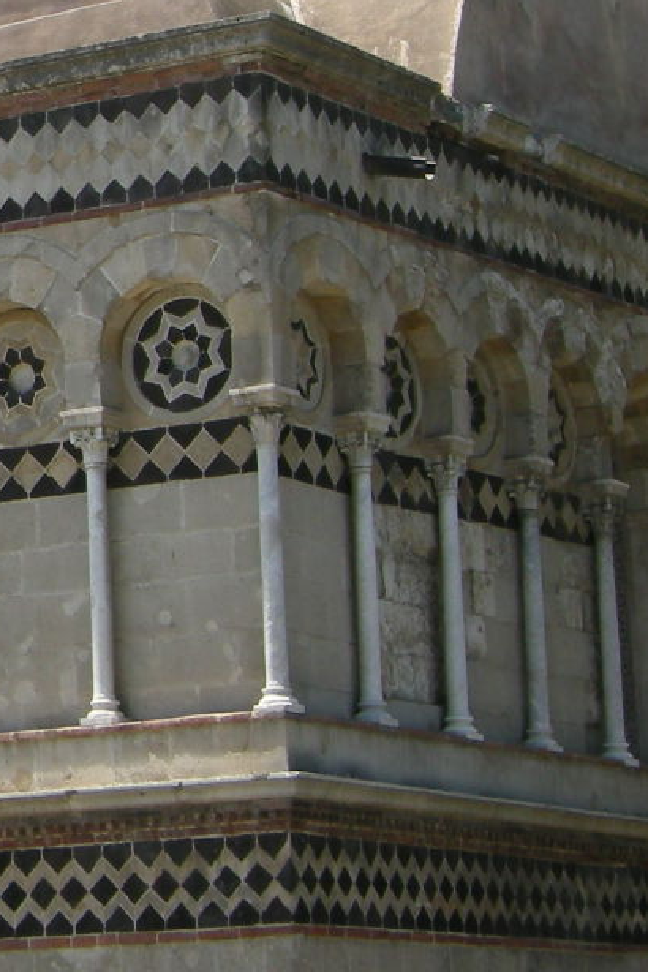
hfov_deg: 9.3
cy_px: 315
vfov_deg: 14.4
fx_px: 3834
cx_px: -422
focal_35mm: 142
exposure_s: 1/180
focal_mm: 8.5
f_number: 5.1
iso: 64
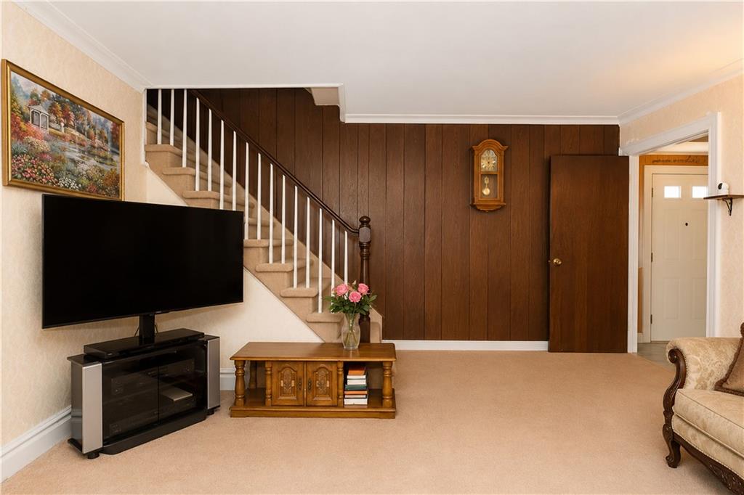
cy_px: 248
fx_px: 310
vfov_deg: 77.3
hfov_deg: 100.4
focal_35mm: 15
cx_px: 372
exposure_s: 1/60
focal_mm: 10
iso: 2000
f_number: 8
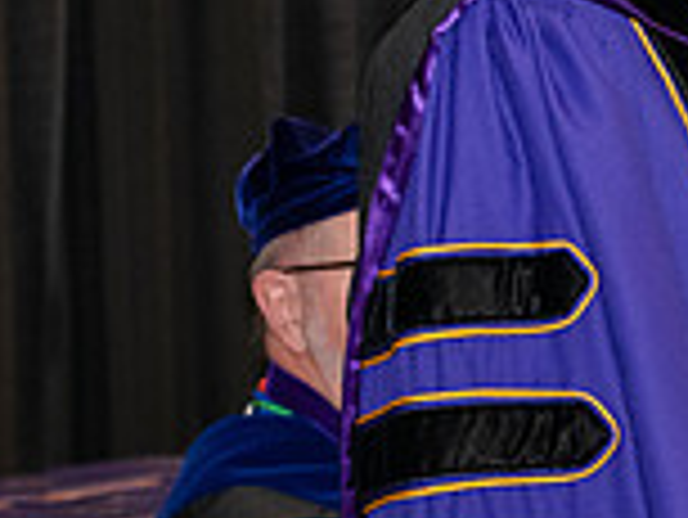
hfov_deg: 6.7
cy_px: 133
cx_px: 1115
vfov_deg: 5.1
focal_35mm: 292
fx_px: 5808
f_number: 5.6
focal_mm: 80
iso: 2500
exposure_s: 1/200
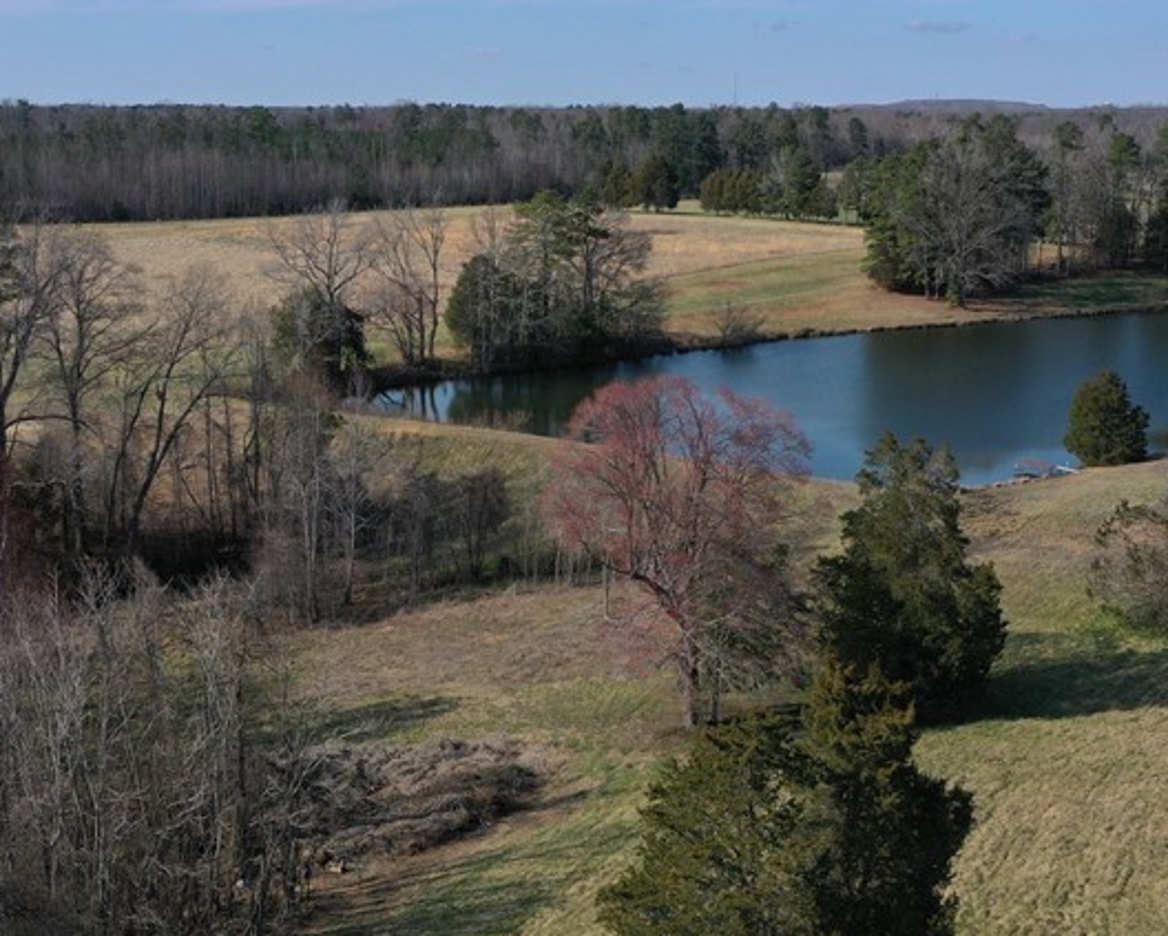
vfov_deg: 27.8
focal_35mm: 54
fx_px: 1868
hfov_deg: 34.7
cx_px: 569
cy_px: 664
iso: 100
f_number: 6.3
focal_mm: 10.26
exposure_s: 1/500
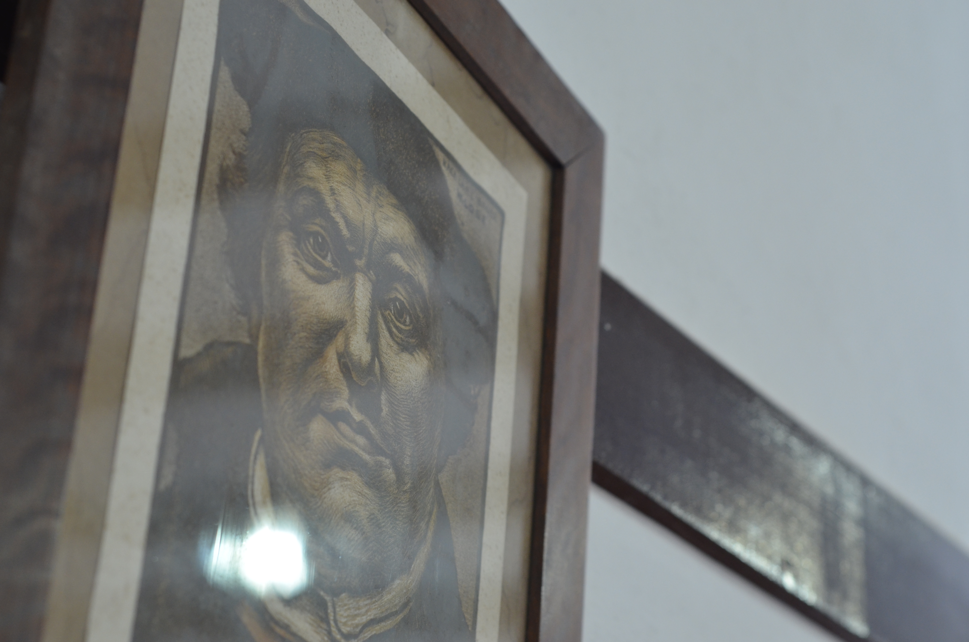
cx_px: 484
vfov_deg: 18.1
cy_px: 321
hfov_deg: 27.0
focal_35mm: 75
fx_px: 2015
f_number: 3.5
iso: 800
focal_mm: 50
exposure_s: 1/50
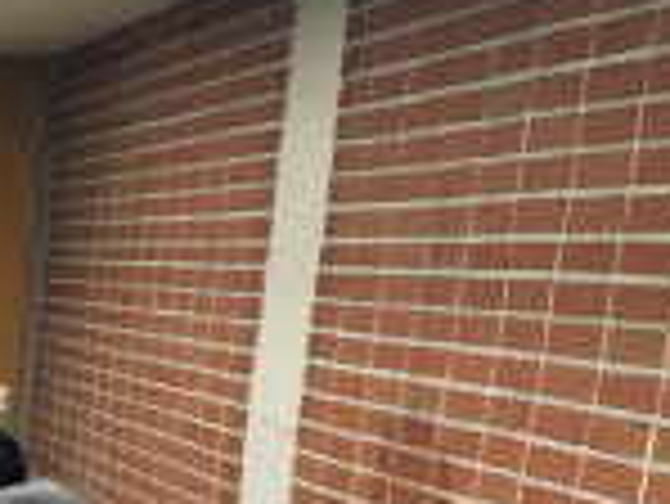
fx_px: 1879
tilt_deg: -16.4
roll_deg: -1.4
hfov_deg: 18.0
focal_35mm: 97
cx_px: -337
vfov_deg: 14.0
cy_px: 817
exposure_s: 1/30
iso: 40
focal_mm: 4.15
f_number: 2.2
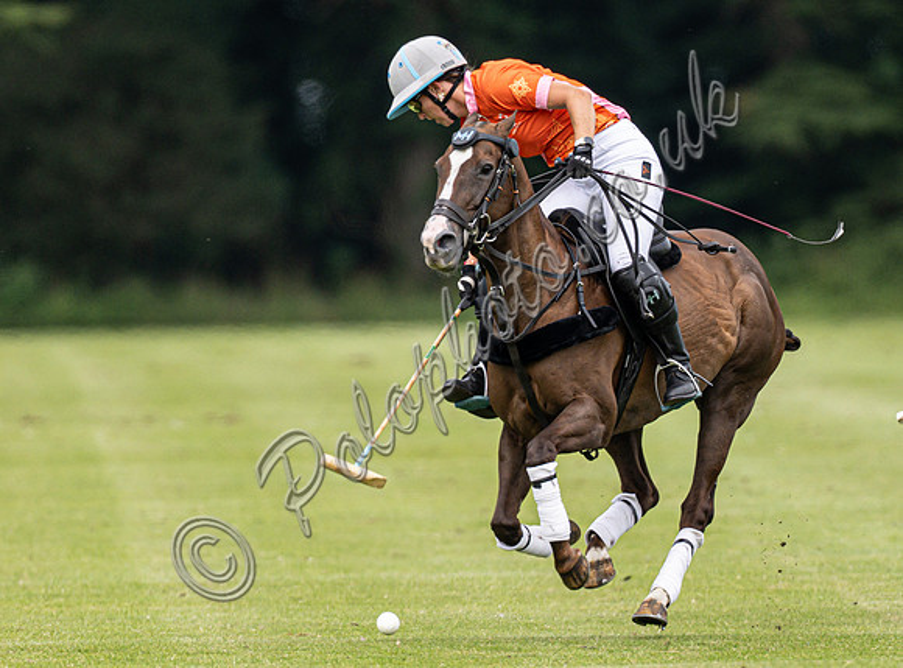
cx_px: 564
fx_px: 28638
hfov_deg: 1.8
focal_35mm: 1103
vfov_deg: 1.3
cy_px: 344
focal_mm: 500
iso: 500
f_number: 4
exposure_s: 1/2500
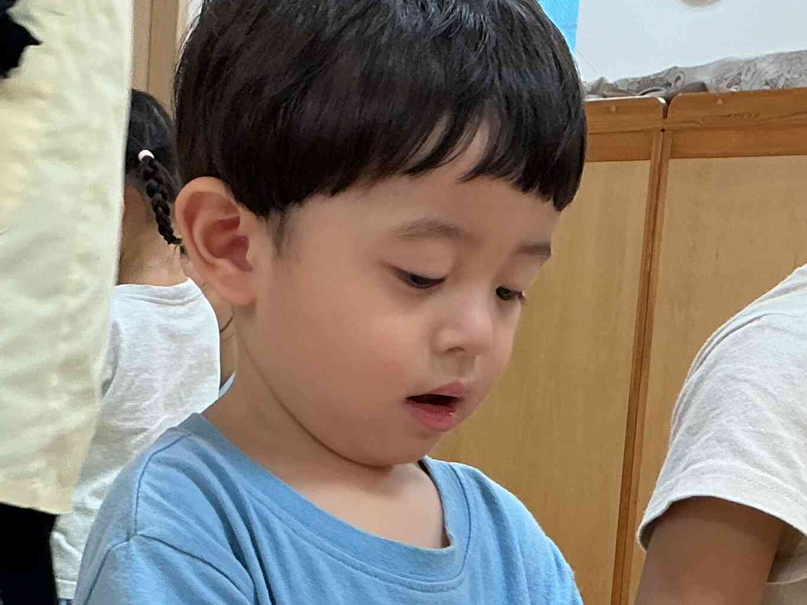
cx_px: 274
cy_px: 559
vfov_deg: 16.9
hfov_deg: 22.7
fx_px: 2005
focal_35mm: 86
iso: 50
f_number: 1.8
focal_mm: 3
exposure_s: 1/100
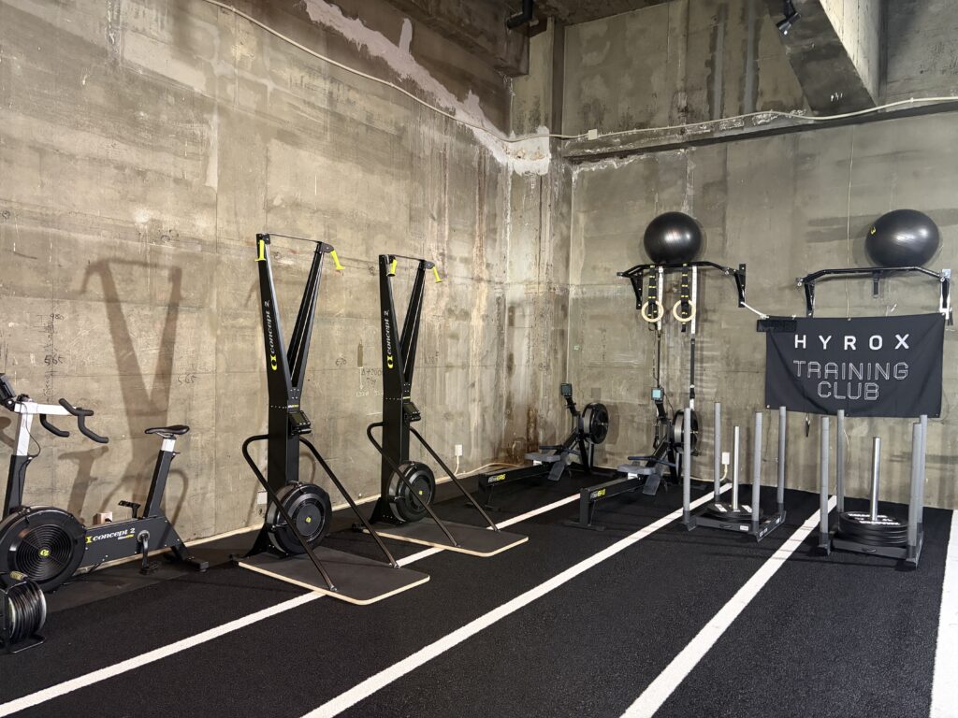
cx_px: 479
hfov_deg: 67.3
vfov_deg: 53.1
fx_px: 720
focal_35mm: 26
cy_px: 359
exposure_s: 1/33
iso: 500
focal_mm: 5.96
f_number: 1.6
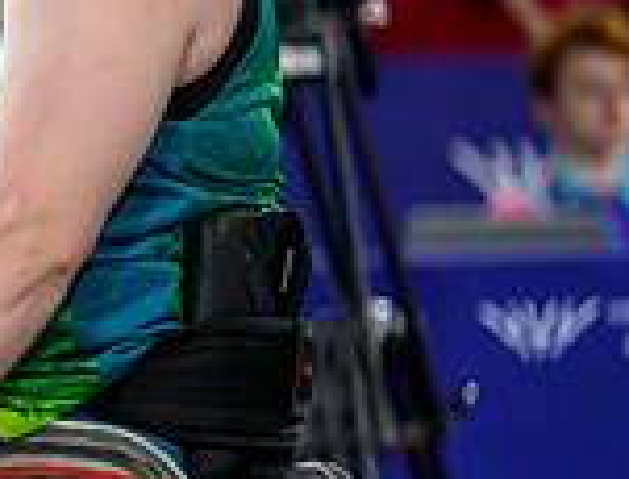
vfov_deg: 2.1
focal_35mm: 719
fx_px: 13138
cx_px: -918
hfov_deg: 2.7
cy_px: 176
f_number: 3.2
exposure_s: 1/1600
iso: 2500
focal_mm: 150
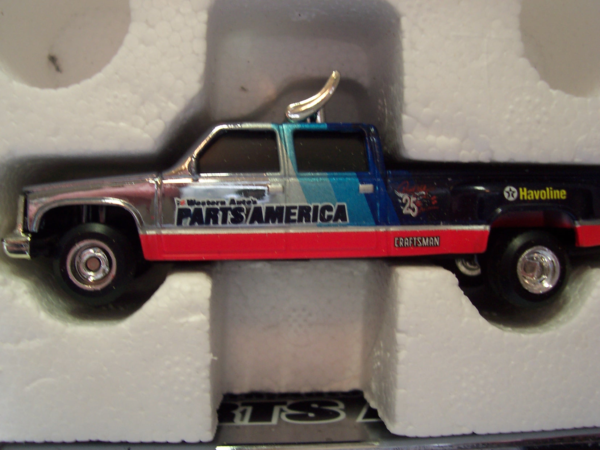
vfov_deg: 38.7
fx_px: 641
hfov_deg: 50.1
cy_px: 225
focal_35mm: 37
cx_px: 300
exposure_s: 1/45
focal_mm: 5.6
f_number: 2.8
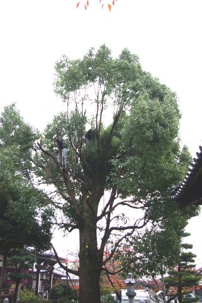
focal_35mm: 30
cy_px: 152
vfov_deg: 61.9
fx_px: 252
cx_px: 101
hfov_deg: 43.6
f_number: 4
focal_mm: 20
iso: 100
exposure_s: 1/45
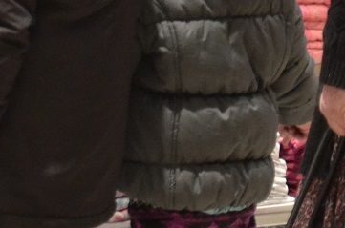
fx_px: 3452
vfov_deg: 3.8
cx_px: 82
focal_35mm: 361
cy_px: -61
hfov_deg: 5.7
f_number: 5
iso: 1000
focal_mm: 58
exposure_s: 1/160
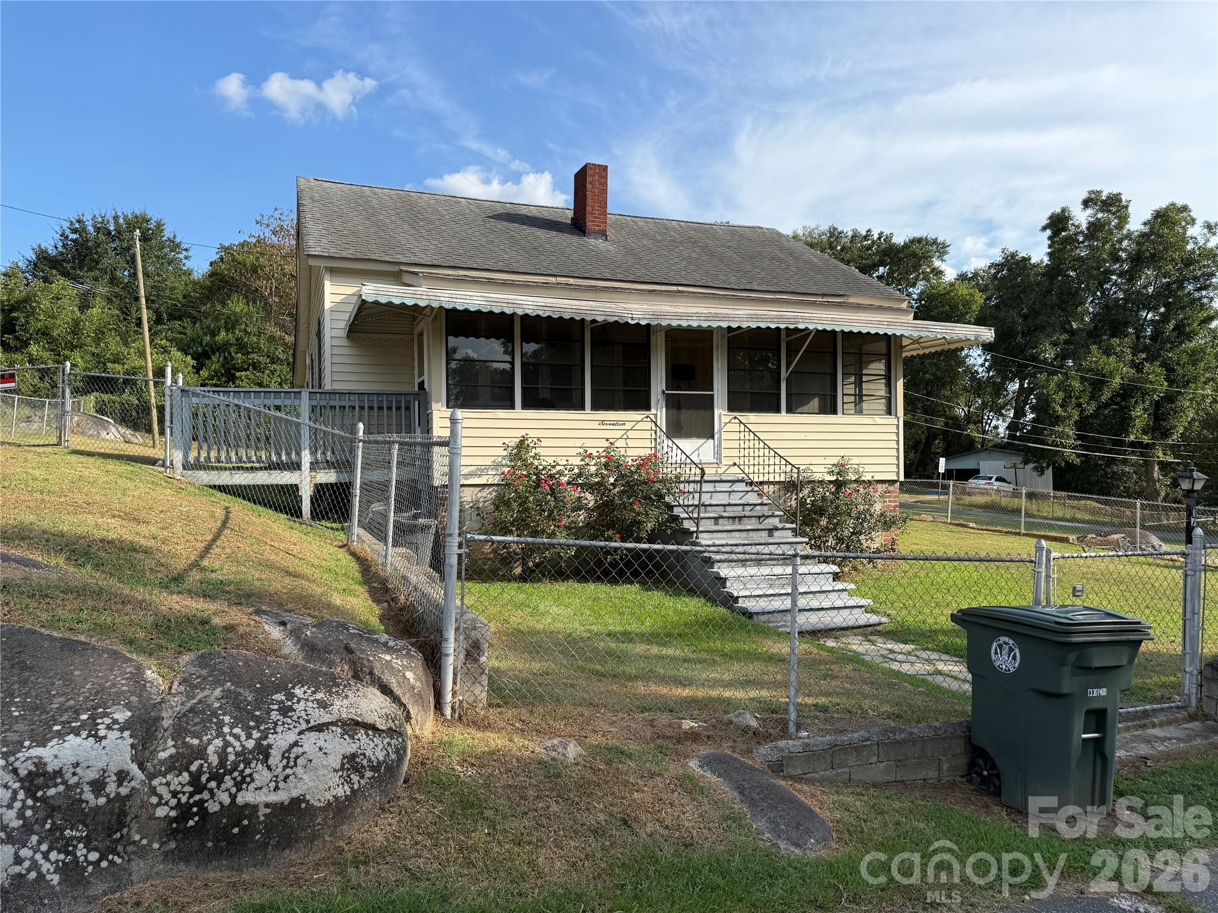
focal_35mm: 24
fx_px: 844
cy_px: 456
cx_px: 609
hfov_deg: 71.6
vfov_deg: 56.8
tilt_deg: +1.0
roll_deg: +0.8
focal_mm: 6.76
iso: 80
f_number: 1.78
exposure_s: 1/3021
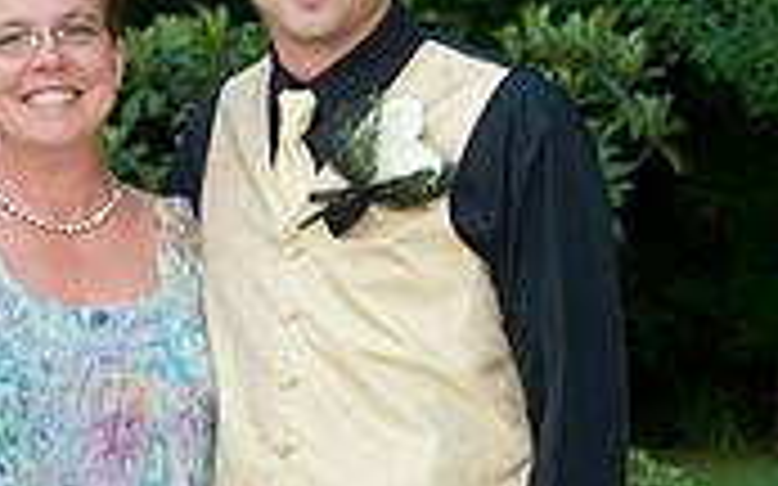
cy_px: 644
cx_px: 304
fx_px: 4218
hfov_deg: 10.5
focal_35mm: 199
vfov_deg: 6.5
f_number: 5.6
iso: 800
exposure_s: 1/250
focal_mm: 75
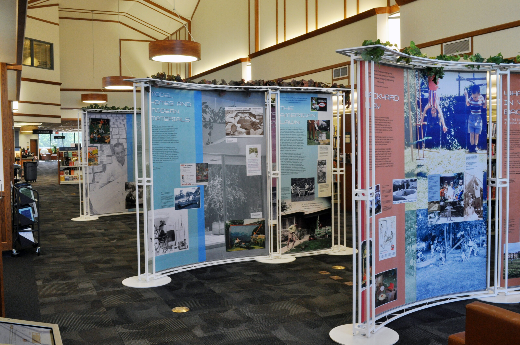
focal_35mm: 36
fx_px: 519
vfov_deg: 36.8
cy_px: 172
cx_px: 260
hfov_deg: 53.2
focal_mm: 24
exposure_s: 1/15
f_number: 16
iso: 800
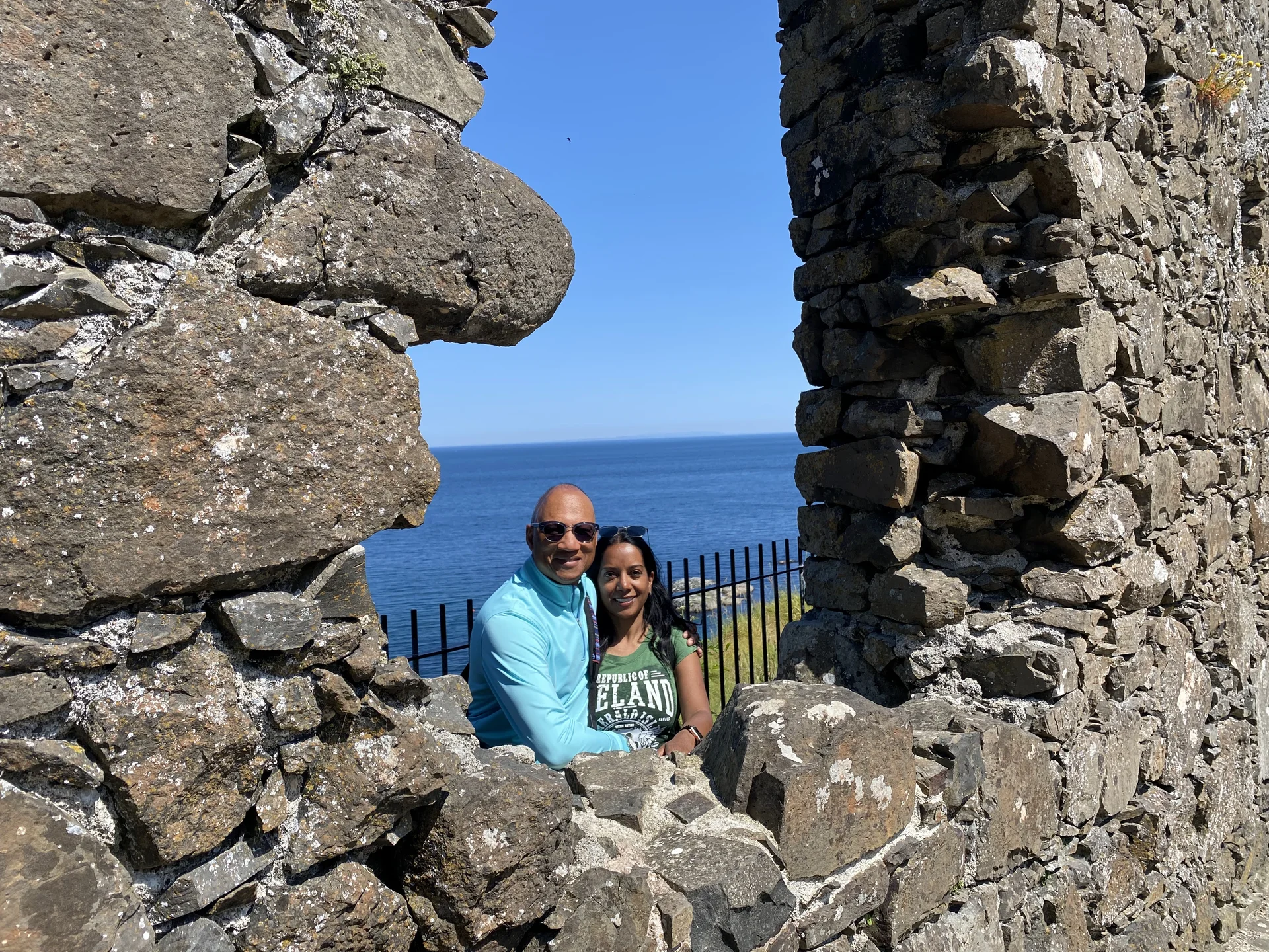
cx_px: 634
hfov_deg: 67.3
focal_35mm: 26
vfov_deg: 53.1
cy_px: 476
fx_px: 953
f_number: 1.8
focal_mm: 4.25
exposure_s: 1/2141
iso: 32
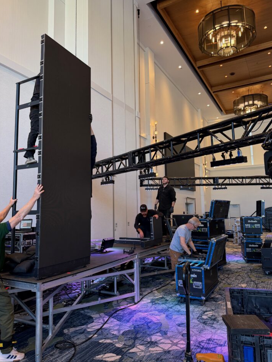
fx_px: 272
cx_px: 132
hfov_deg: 53.1
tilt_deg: +5.2
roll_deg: +1.3
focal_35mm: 26
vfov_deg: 67.3
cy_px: 176
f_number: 1.78
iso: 160
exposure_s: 1/60
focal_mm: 6.76
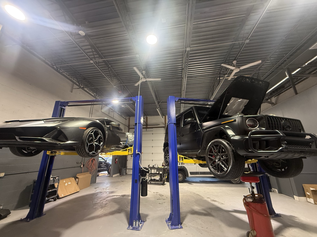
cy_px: 118
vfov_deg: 85.7
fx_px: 128
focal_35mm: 14
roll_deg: +0.1
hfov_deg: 102.1
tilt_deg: +16.4
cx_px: 158
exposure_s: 1/120
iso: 500
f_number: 2.2
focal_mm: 2.22
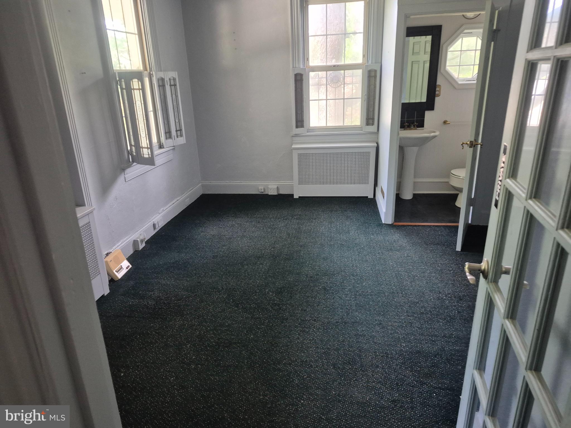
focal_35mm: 23
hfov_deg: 73.9
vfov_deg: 58.9
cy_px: 214
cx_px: 286
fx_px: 379
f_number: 1.8
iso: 640
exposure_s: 1/60
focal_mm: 5.4
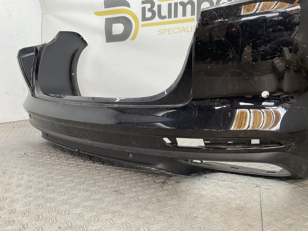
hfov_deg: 61.7
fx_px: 258
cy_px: 116
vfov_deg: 48.2
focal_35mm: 29
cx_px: 154
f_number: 1.8
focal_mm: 3
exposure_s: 1/100
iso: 25
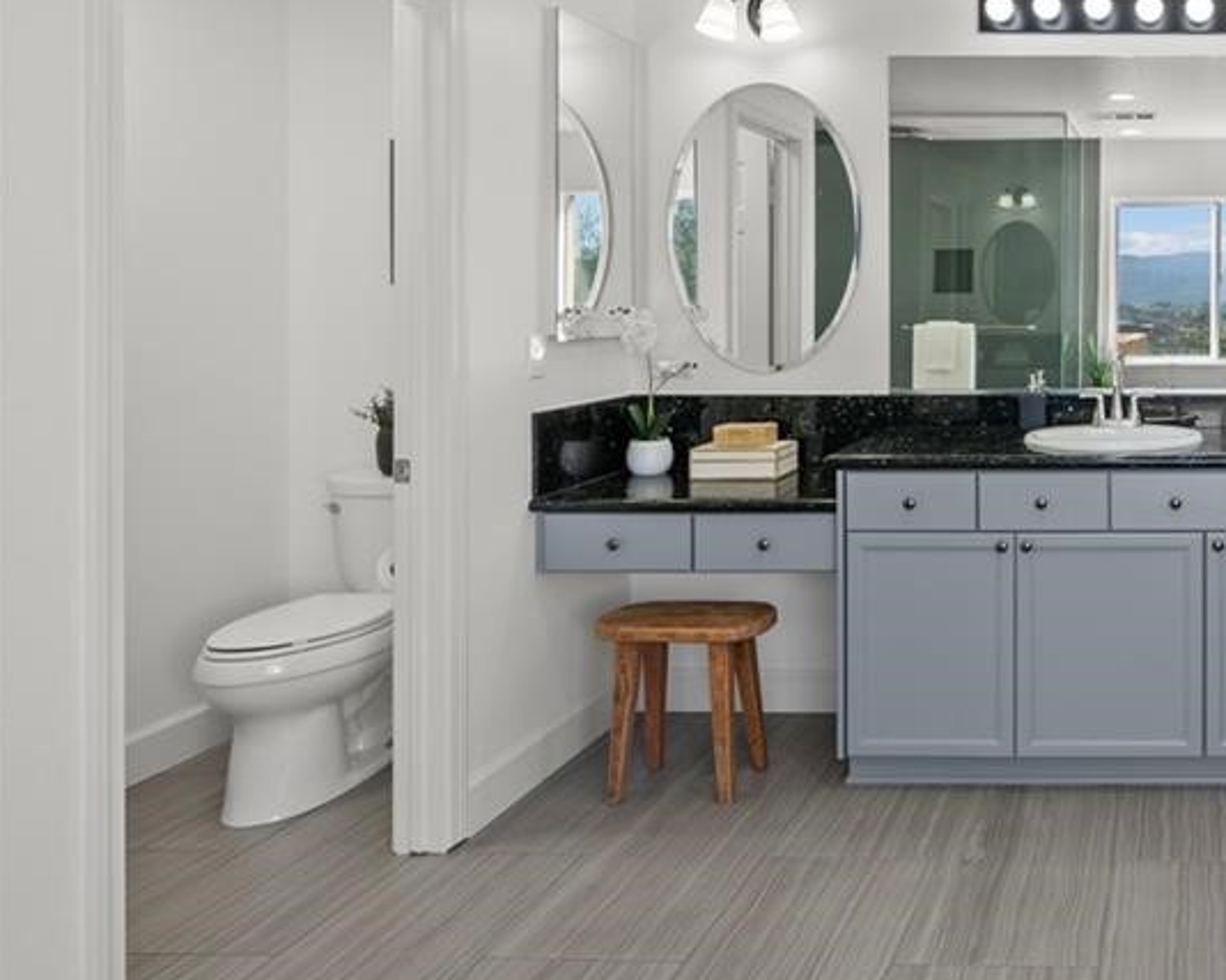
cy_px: 318
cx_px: 1171
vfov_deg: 52.1
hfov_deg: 53.3
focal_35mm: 27
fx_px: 980
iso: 200
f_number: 9
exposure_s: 1/10
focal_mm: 15
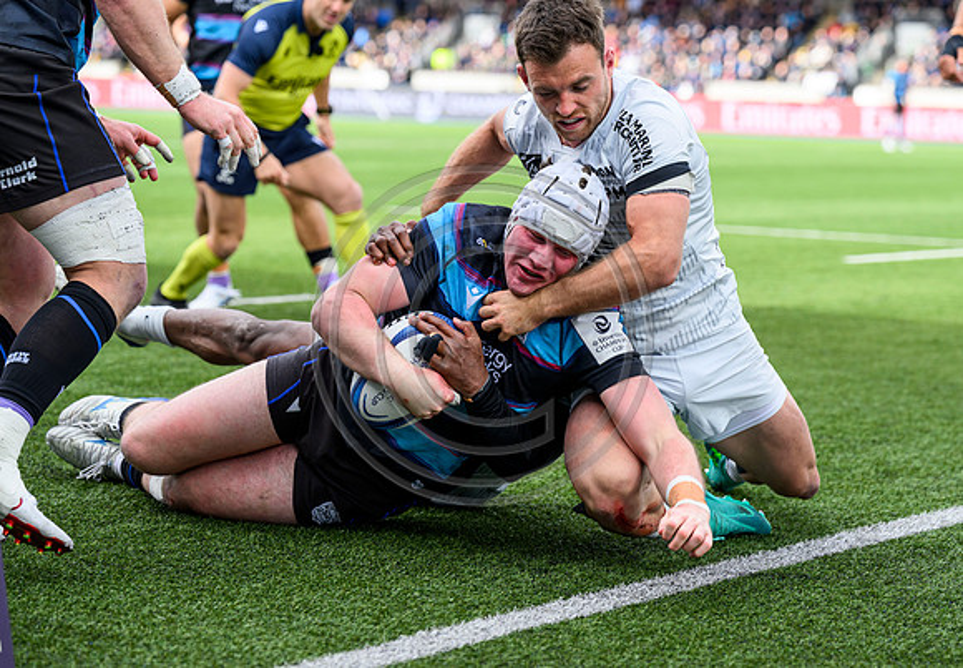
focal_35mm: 118
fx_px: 3202
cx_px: 502
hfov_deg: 17.1
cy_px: 334
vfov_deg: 11.9
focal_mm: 115
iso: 500
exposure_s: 1/1250
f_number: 4
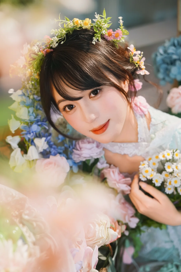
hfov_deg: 23.5
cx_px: 90
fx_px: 434
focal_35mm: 58
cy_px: 136
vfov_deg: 34.7
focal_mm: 57.6
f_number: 2.8
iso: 320
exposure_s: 1/160
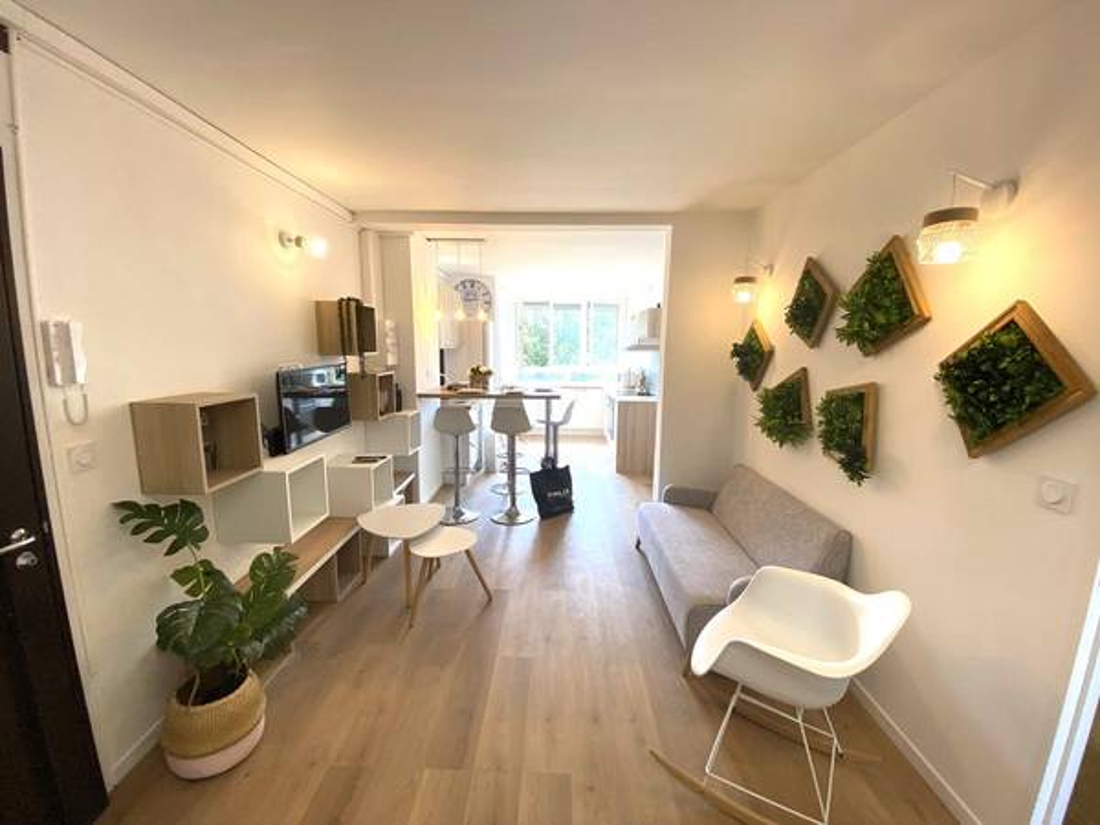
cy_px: 412
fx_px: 413
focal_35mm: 13
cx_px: 550
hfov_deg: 106.2
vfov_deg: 89.9
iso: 40
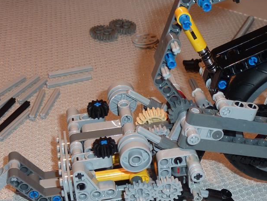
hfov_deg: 24.3
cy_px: 121
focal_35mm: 80
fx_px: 617
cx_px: 166
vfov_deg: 18.4
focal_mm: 7.9
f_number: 3.8
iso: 100
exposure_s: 1/30
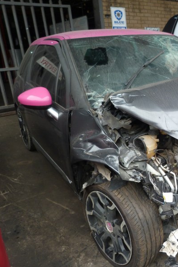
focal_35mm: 35
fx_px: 260
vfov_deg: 54.4
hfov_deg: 34.9
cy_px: 133
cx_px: 172
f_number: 2.8
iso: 80
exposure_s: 1/60
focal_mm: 4.5
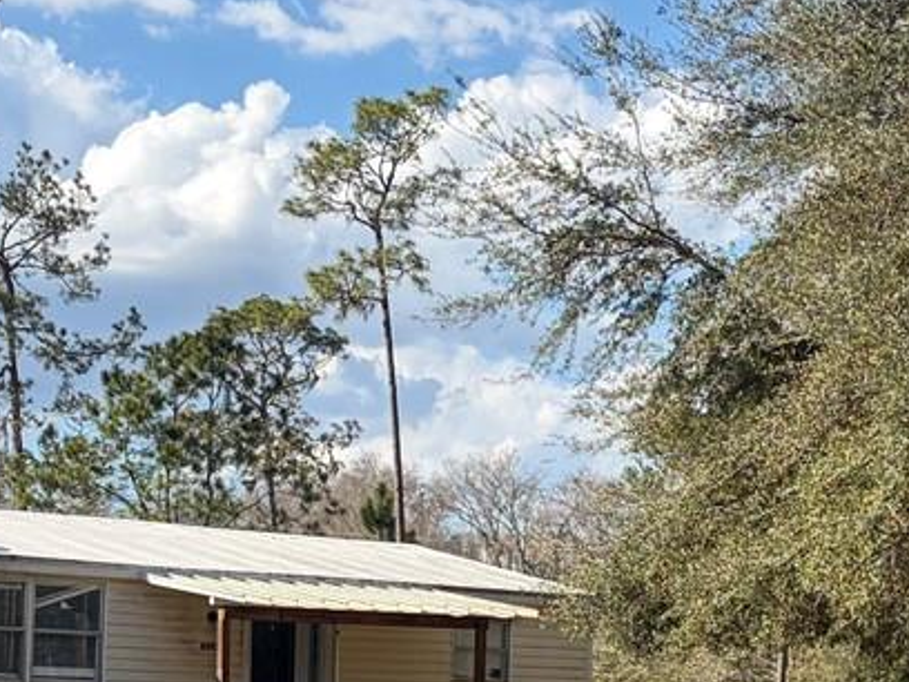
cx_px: 504
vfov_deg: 14.3
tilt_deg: +1.2
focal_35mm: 102
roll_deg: -1.2
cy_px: 649
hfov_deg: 19.3
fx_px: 2678
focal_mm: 5.96
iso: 50
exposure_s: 1/2747
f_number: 1.6
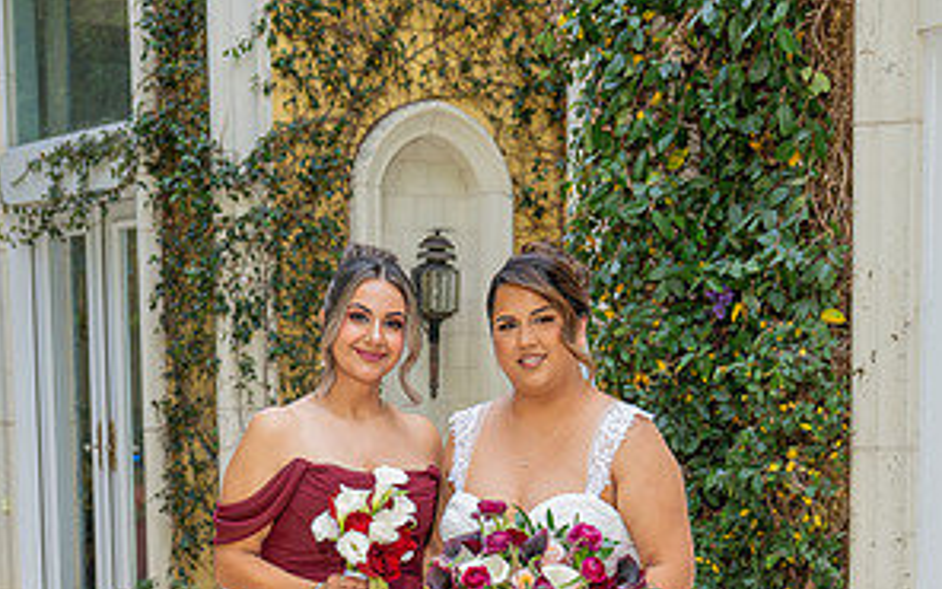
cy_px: 685
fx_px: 2208
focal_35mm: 86
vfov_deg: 14.7
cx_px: 522
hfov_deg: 24.1
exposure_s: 1/200
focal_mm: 37
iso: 200
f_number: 4
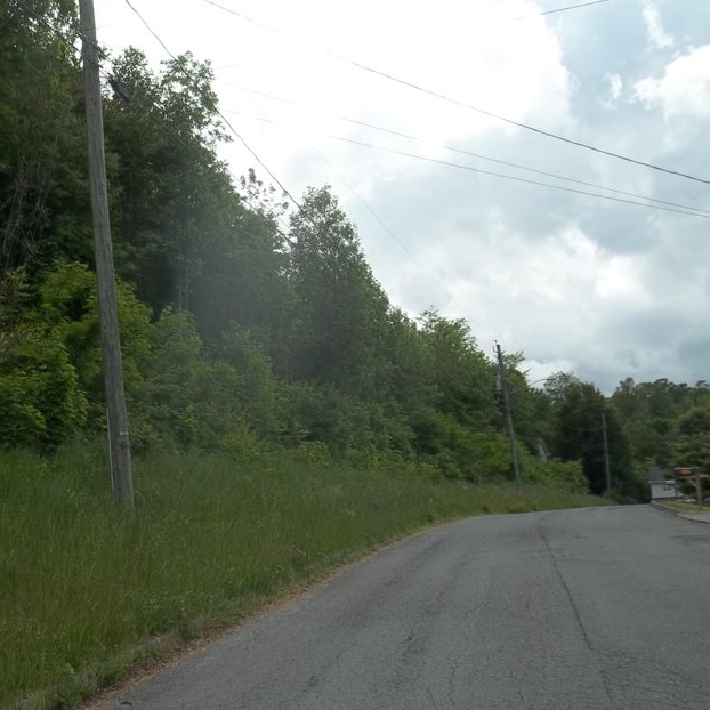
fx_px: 928
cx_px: 300
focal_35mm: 40
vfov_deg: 41.9
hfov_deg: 41.7
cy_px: 355
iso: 64
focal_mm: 5.9
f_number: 8
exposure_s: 1/125
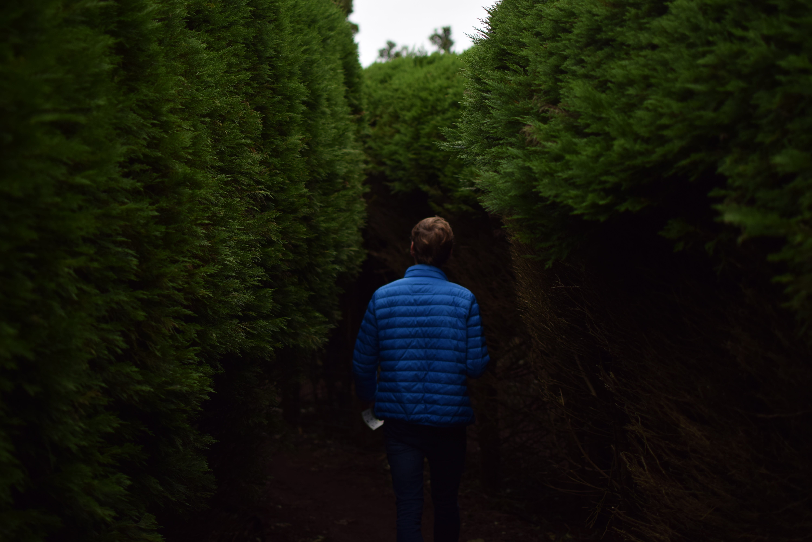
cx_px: 406
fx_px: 1184
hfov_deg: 37.9
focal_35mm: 52
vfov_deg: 25.8
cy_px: 271
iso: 100
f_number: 1.8
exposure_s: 1/500
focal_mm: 35
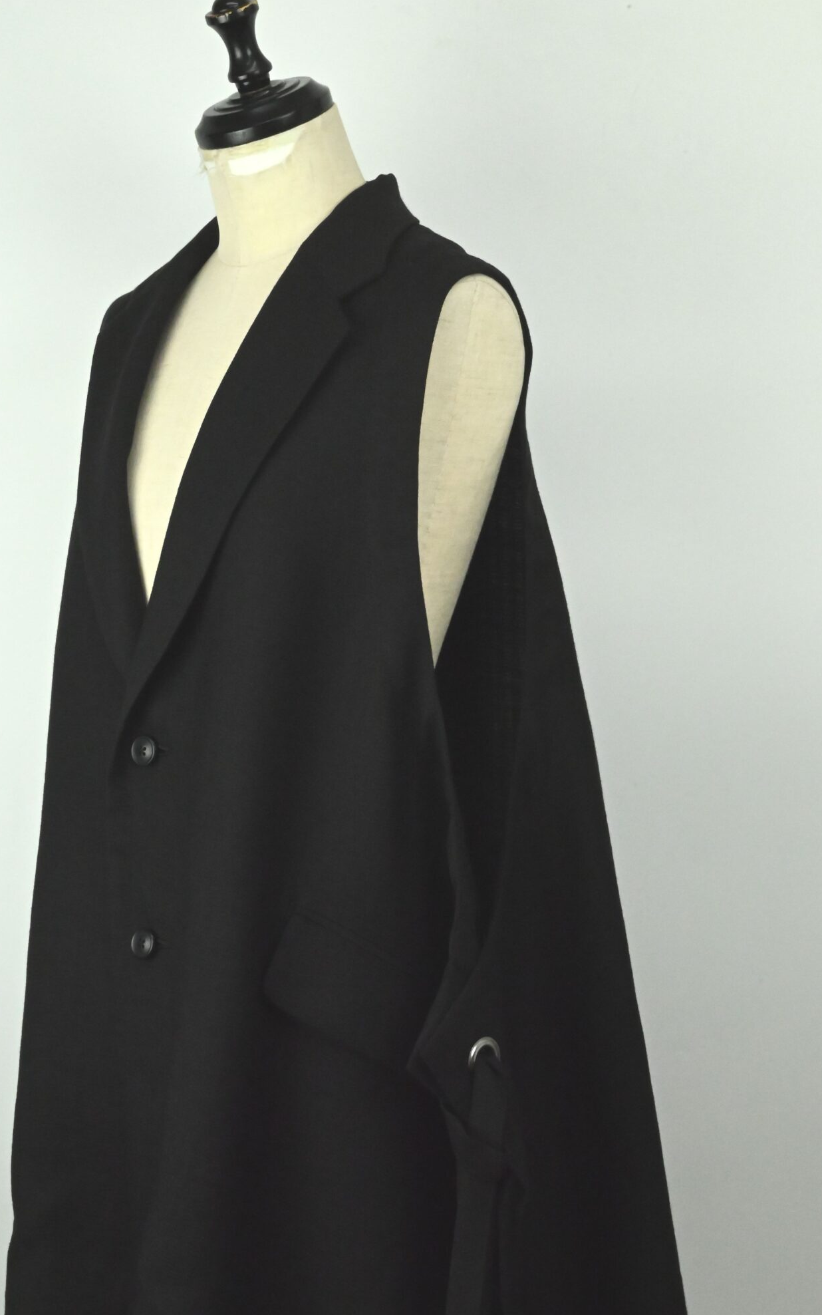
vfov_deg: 31.0
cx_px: 326
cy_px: 794
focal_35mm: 66
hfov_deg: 19.7
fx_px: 2365
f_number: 29
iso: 8000
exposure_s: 1/40
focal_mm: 50
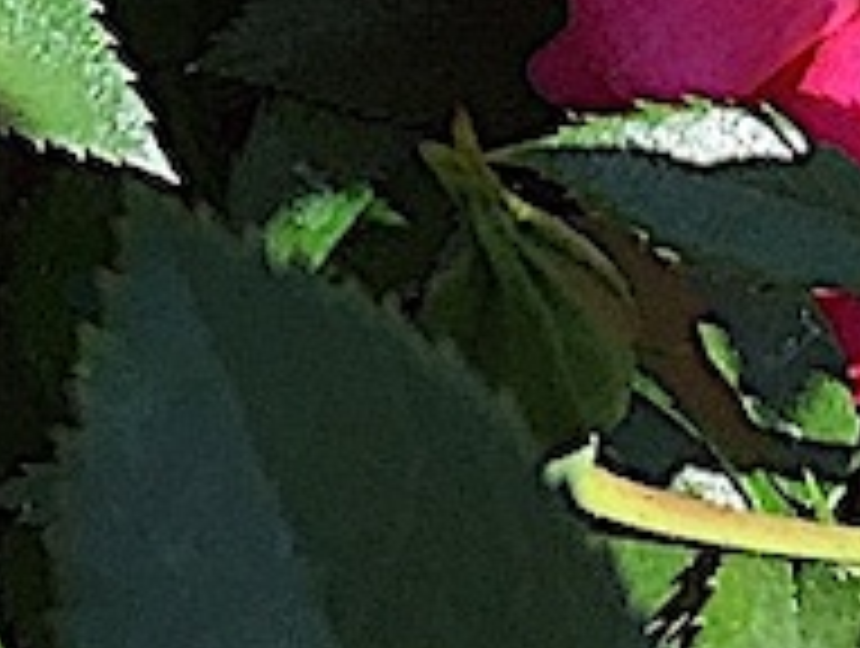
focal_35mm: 197
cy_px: -1429
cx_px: 279
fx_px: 4904
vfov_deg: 6.7
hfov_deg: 10.0
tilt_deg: -51.1
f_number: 2.2
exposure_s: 1/942
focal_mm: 4.15
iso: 32
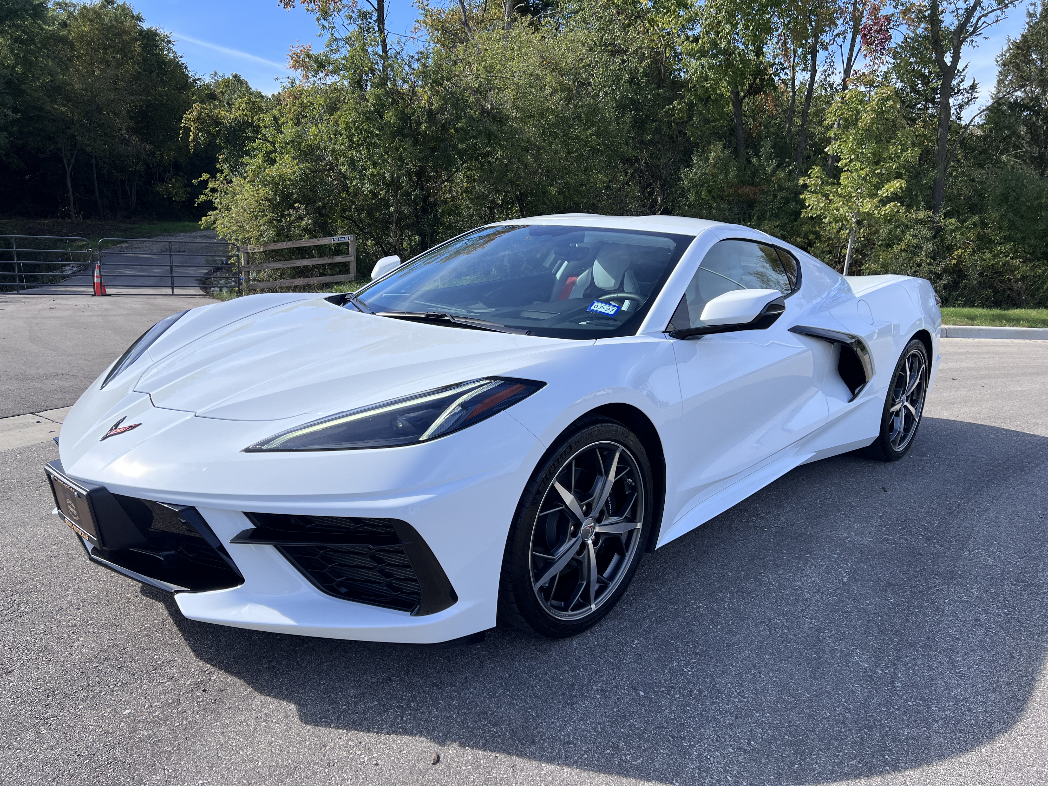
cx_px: 524
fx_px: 787
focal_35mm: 26
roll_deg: -2.2
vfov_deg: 53.1
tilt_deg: -12.1
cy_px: 393
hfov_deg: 67.3
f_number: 1.5
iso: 50
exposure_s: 1/2994
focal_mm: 5.7
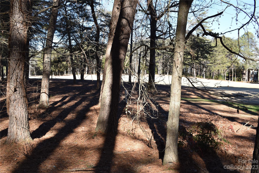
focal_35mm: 36
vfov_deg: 36.9
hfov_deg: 53.1
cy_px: 86
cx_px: 130
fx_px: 259
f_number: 8
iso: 280
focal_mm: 24
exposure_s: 1/250
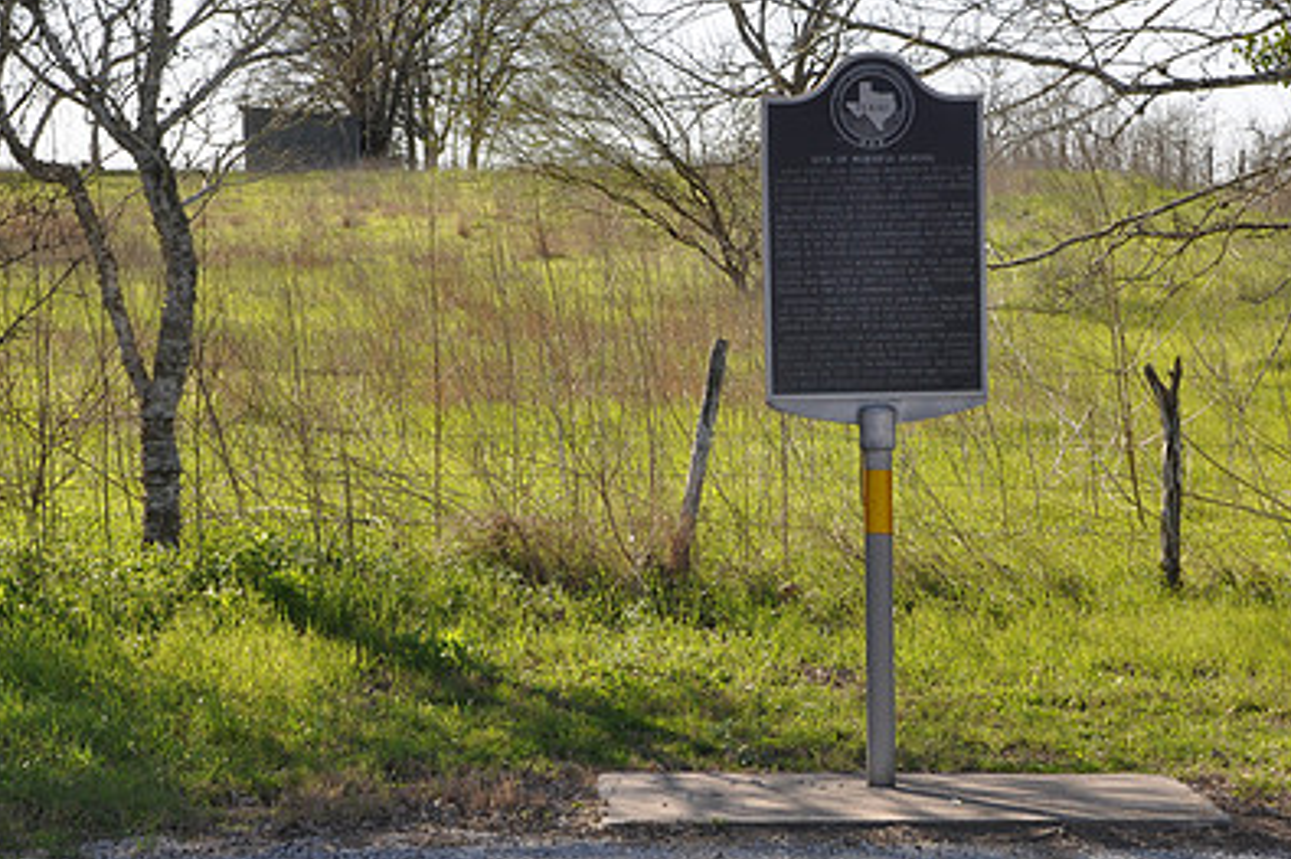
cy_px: 420
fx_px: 3943
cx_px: 735
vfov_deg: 12.4
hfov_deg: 18.6
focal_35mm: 110
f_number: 10
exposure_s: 1/100
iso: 200
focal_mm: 50
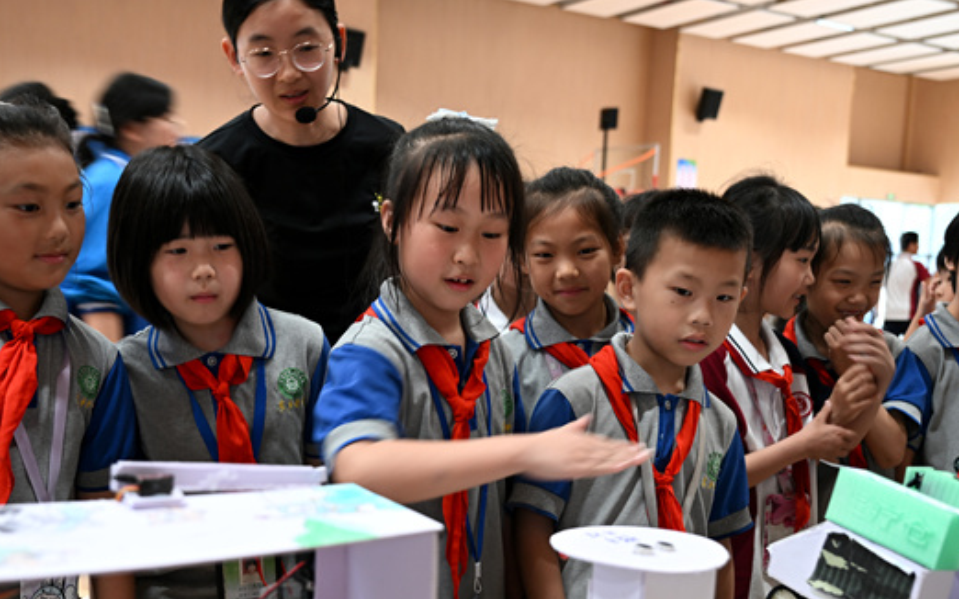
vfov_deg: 29.8
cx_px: 439
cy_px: 392
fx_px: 1119
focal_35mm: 43
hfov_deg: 46.3
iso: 200
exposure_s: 1/30
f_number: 2.8
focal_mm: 25.5
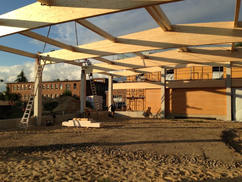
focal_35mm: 33
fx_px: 231
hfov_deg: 55.4
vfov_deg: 42.9
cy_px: 91
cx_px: 121
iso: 50
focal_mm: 4.13
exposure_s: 1/1290
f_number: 2.4
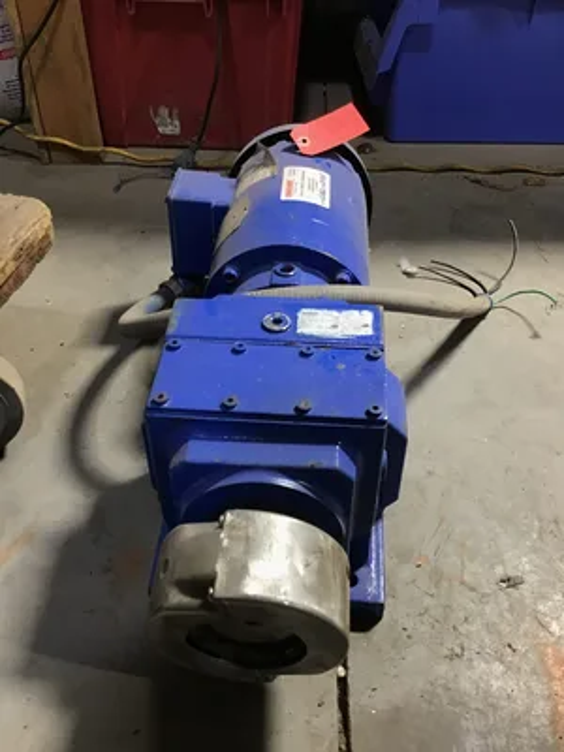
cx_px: 282
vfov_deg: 58.4
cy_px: 376
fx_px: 673
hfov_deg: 45.4
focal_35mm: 31
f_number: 2.4
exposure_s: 1/30
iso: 80
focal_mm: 3.3
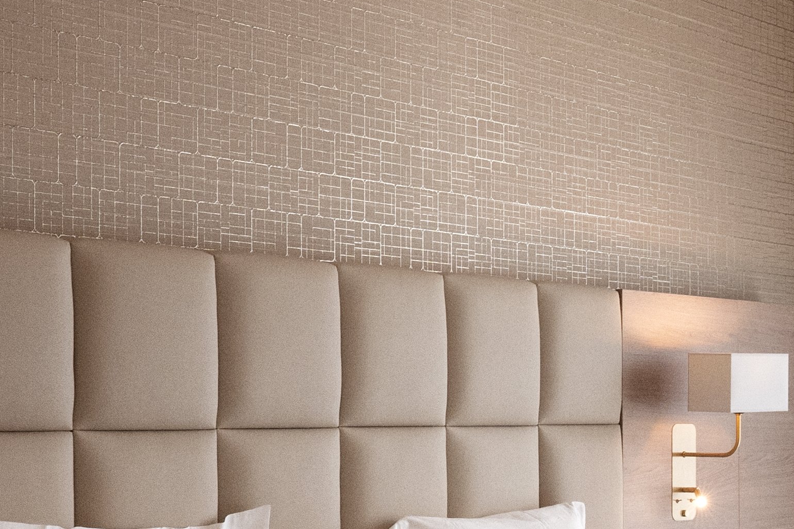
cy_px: 447
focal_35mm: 92
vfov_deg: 14.8
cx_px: 883
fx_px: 2029
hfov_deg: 21.0
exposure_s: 1/50
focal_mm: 24
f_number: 9
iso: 800
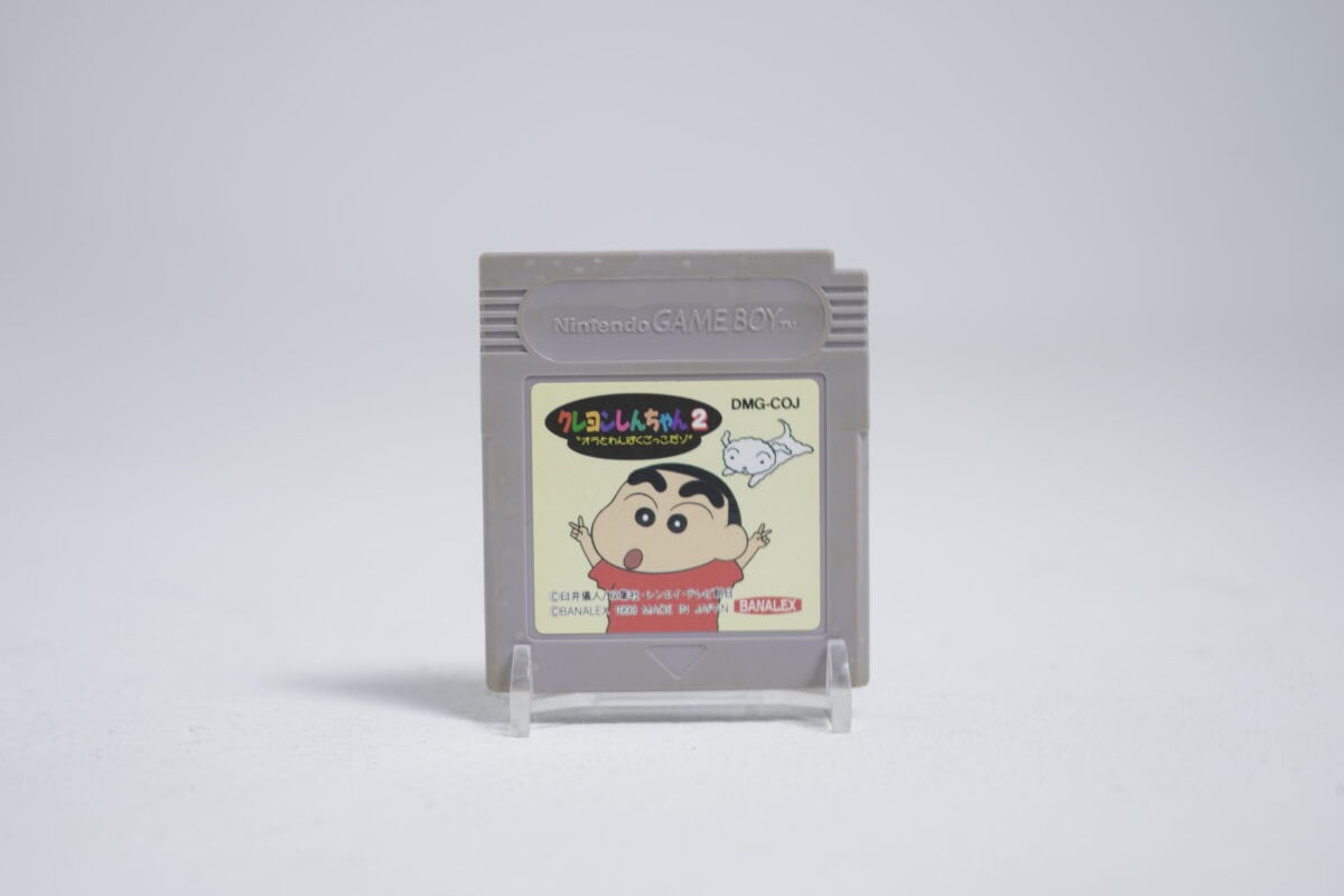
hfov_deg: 29.2
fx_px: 2576
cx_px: 672
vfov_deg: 19.7
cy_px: 448
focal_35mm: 69
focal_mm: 69
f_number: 5.6
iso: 100
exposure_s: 1/5
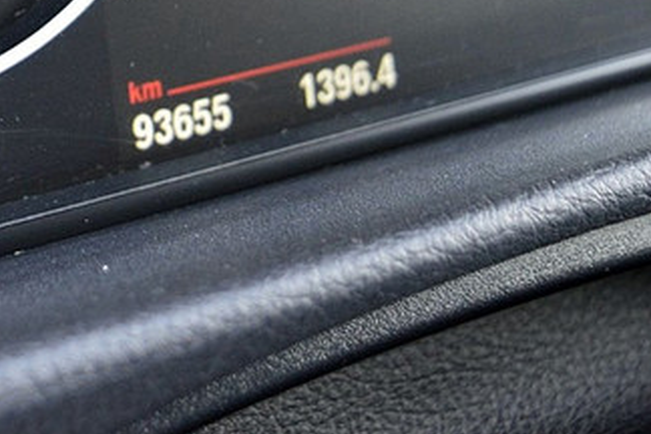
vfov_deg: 11.1
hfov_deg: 17.0
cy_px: -244
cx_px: 30
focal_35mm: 119
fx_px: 2144
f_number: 4
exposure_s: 1/25
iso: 800
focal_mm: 25
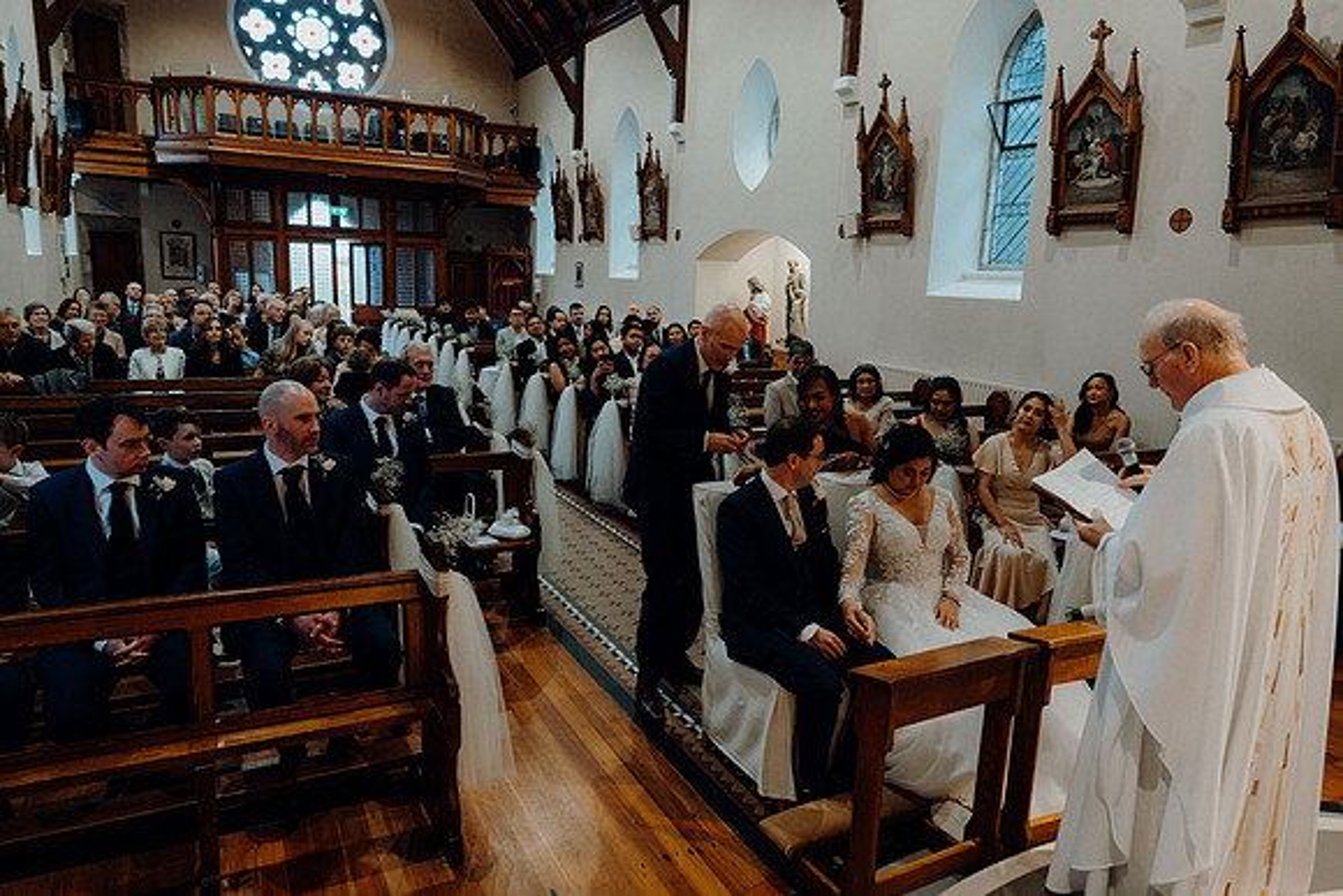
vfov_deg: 53.2
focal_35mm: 24
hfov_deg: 73.7
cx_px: 672
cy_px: 448
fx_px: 896
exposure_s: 1/160
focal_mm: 24
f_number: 3.2
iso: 2000
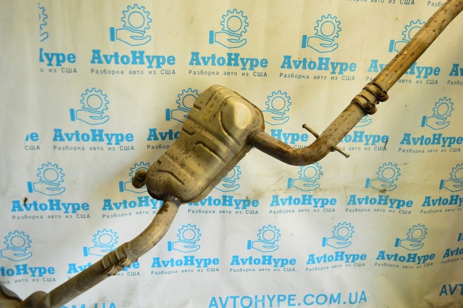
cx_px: 232
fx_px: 386
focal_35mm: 30
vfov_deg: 43.5
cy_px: 154
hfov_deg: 62.0
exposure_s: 1/320
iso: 3200
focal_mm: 20
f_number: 4
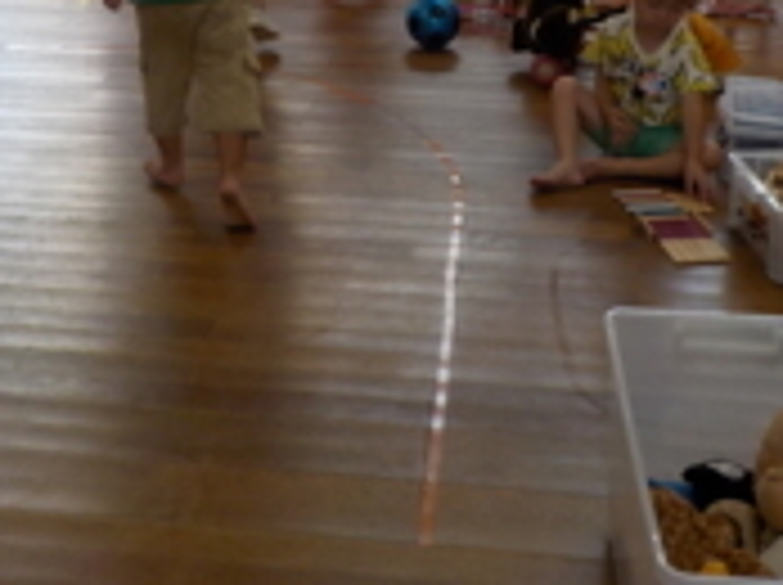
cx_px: 333
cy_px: 14
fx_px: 1559
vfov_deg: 20.6
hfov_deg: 28.2
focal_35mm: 69
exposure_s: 1/80
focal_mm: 4.1
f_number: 3.3
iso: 125
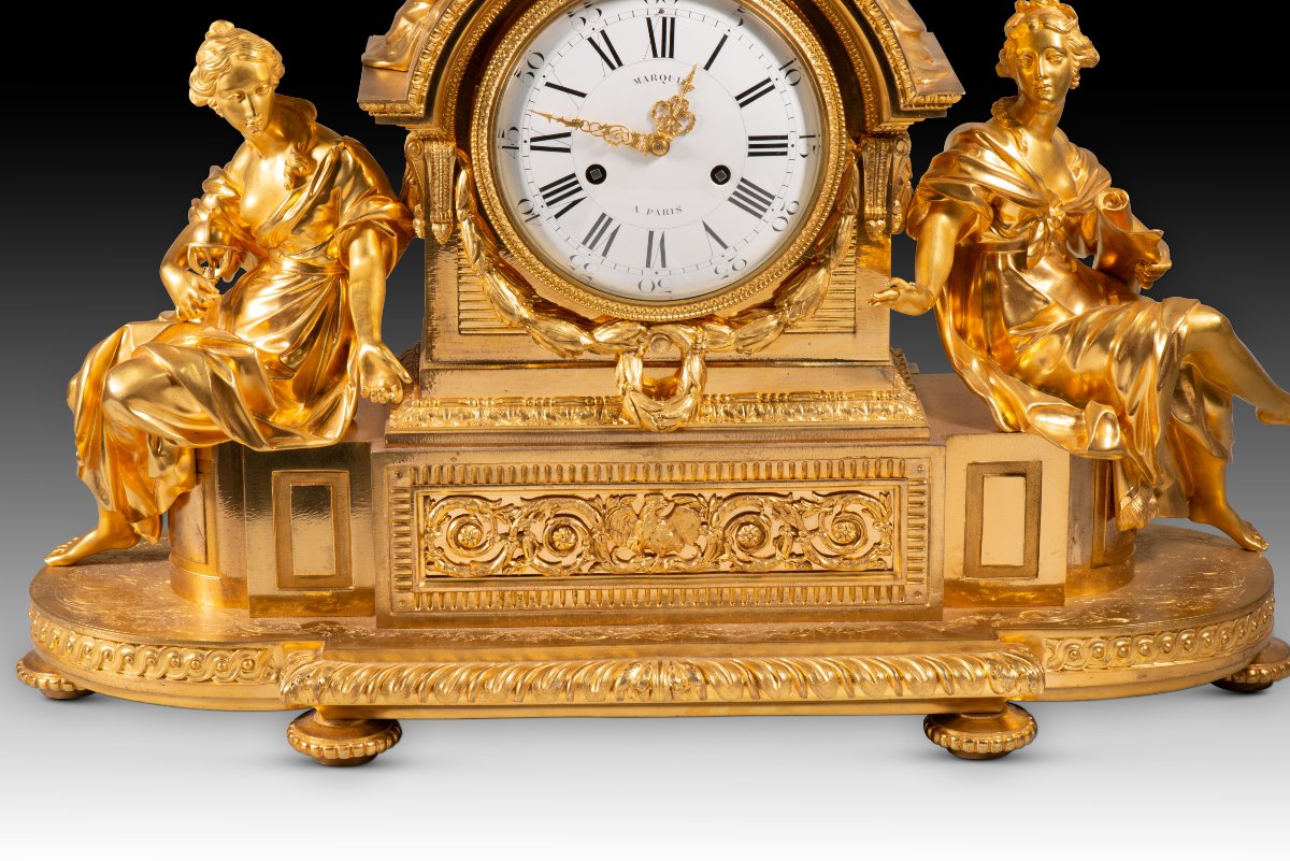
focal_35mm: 105
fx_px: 3764
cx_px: 645
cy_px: 430
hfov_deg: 19.4
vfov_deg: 13.1
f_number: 16
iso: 100
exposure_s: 1/2.5
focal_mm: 105
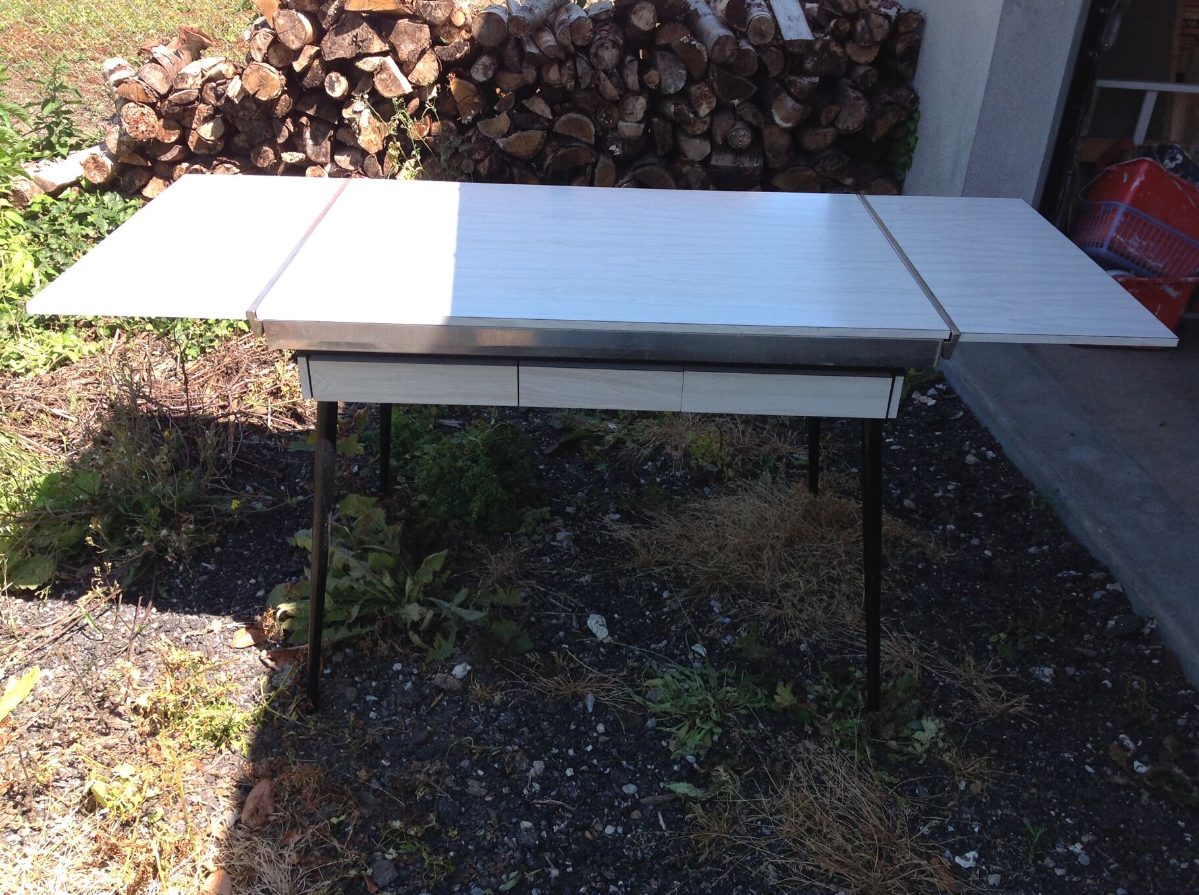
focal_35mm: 35
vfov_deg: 40.6
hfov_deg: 52.7
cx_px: 600
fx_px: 1210
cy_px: 448
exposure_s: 1/512
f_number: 2.4
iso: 50
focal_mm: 4.28
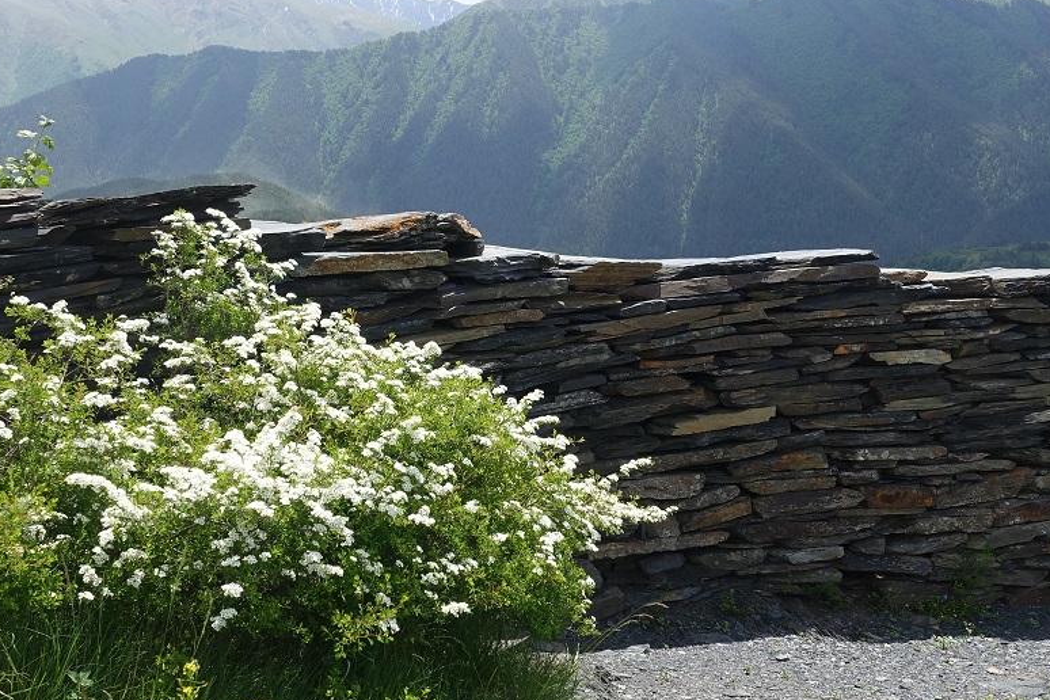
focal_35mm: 53
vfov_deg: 25.4
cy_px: 263
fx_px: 1546
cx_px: 494
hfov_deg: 37.5
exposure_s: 1/320
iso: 125
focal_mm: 10.89
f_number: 5.6
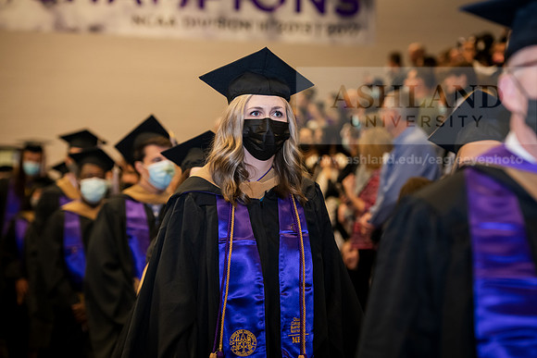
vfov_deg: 12.2
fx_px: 1671
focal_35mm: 112
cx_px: 268
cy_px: 179
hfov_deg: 18.3
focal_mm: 112
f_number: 4
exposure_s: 1/200
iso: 2000
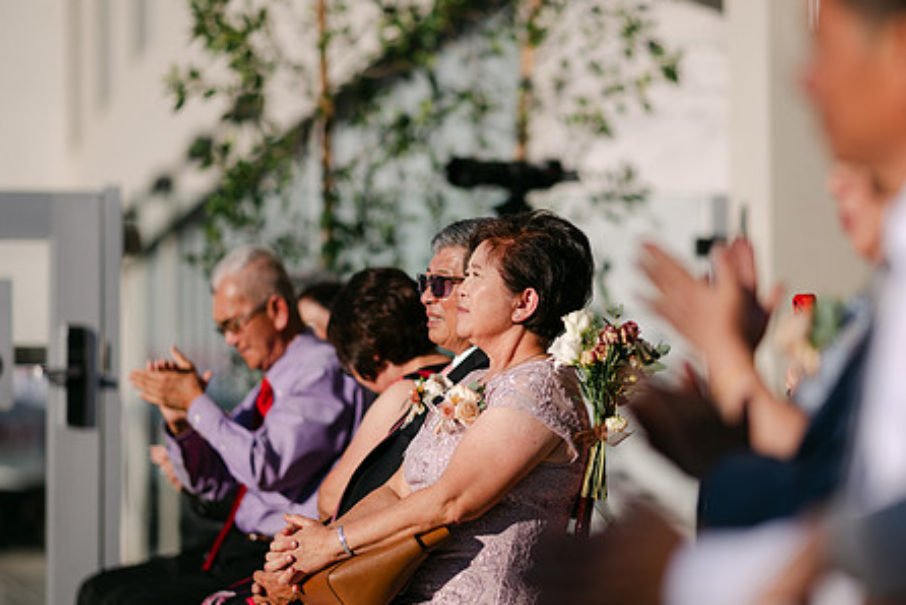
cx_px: 514
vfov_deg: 9.9
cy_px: 318
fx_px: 3500
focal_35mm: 139
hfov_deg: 14.7
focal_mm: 105
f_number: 1.4
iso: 64
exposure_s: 1/8000
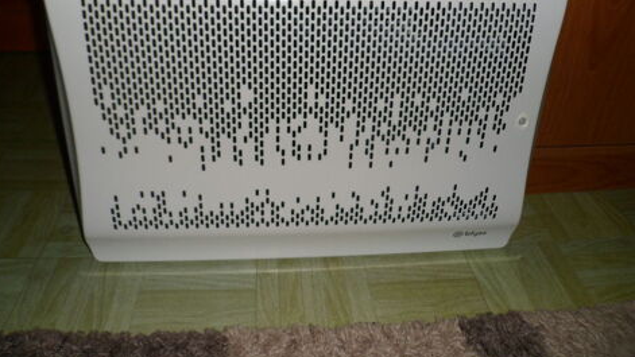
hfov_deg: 64.3
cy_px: 123
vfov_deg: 38.6
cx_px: 314
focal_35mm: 30
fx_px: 505
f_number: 9.2
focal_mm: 4.9
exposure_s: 1/15
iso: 100
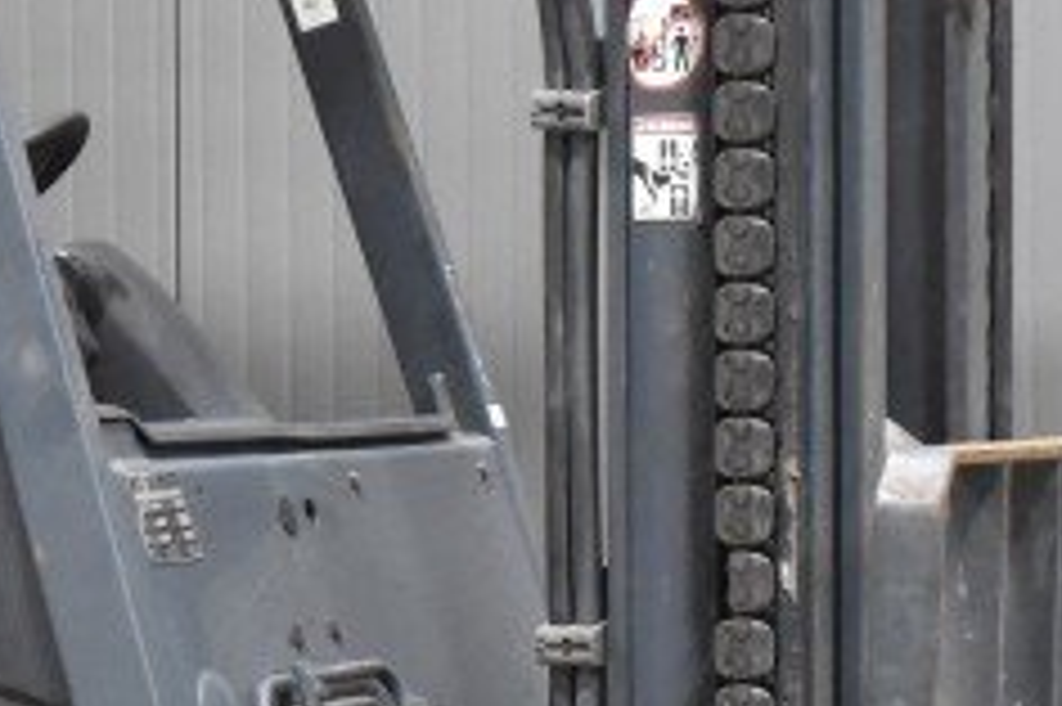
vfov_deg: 7.5
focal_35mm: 183
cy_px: 571
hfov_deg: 11.1
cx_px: -36
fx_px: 5395
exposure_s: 1/40
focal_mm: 24
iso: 1600
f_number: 4
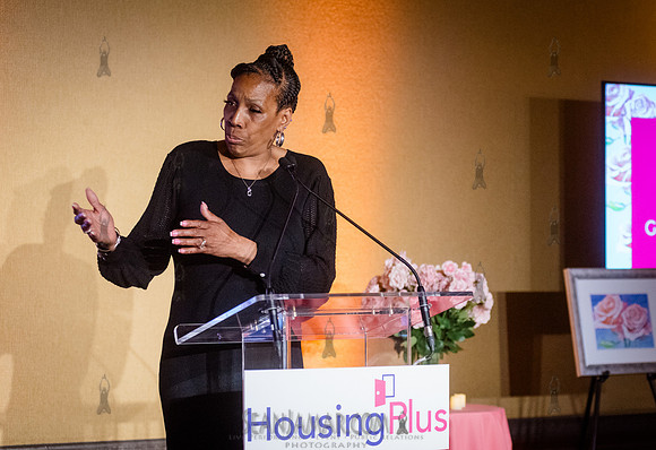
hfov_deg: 20.2
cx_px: 378
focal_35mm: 100
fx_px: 1839
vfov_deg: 14.0
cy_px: 202
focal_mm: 86
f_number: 3.5
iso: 6400
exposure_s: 1/200
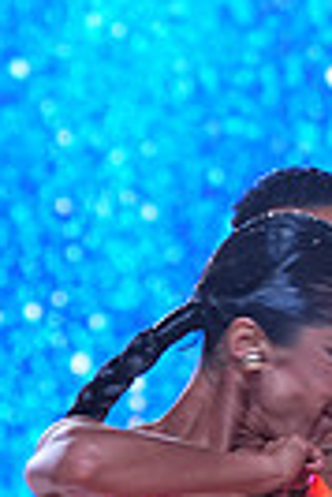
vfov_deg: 4.0
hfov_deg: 2.7
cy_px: 770
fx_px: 7036
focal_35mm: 510
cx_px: 315
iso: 800
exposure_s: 1/400
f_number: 4
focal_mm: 117
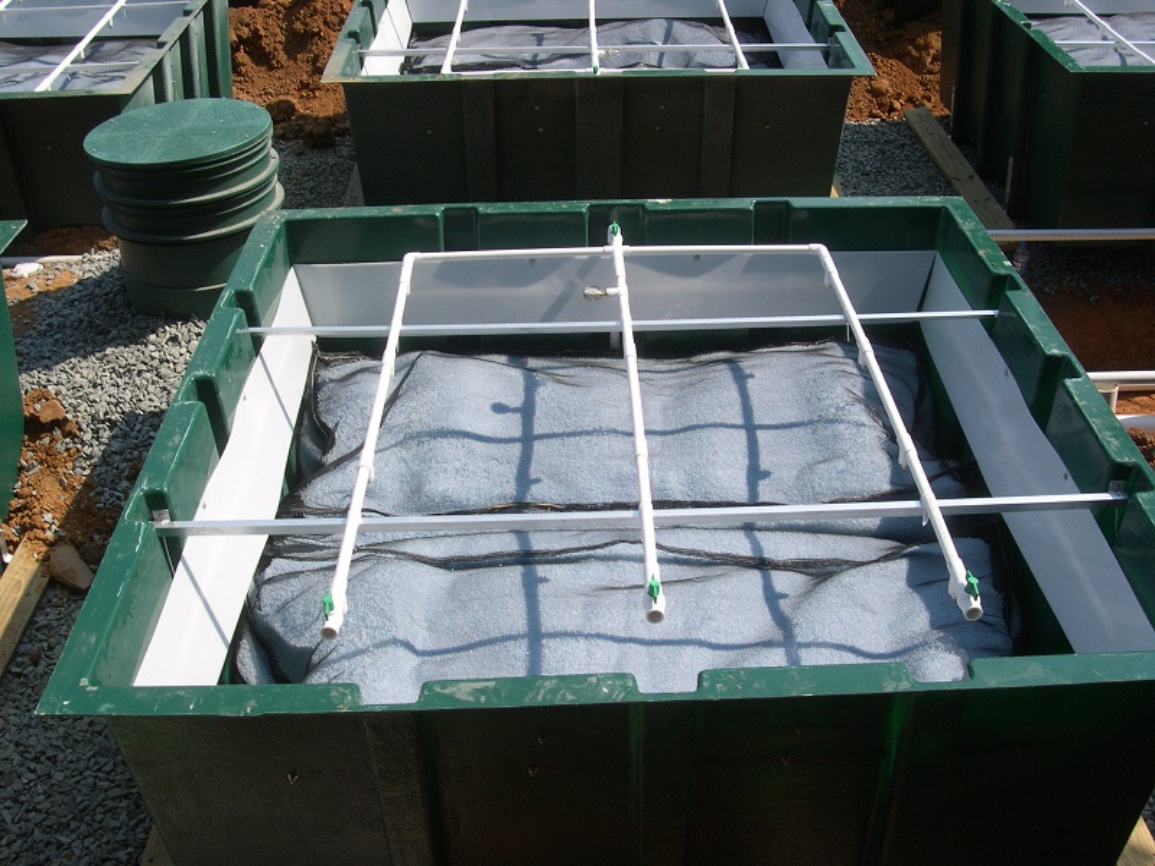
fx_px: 1268
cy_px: 433
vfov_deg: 37.7
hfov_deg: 49.0
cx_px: 578
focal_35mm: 38
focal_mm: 8
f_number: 7.6
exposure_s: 1/198
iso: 100
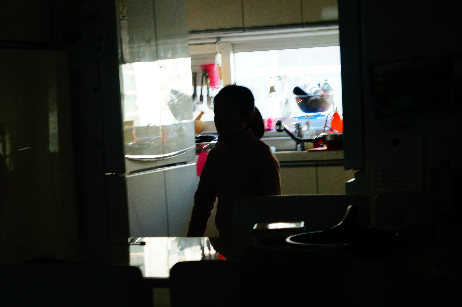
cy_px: 154
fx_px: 1058
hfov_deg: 24.6
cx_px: 231
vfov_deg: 16.5
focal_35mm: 82
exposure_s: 1/100
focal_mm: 55
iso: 800
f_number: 5.6
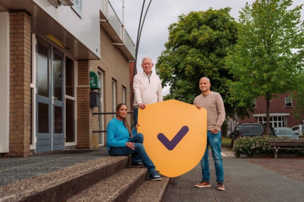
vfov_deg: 31.2
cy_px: 101
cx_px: 152
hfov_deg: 45.4
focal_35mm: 43
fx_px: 363
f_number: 5
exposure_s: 1/640
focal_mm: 43
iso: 250
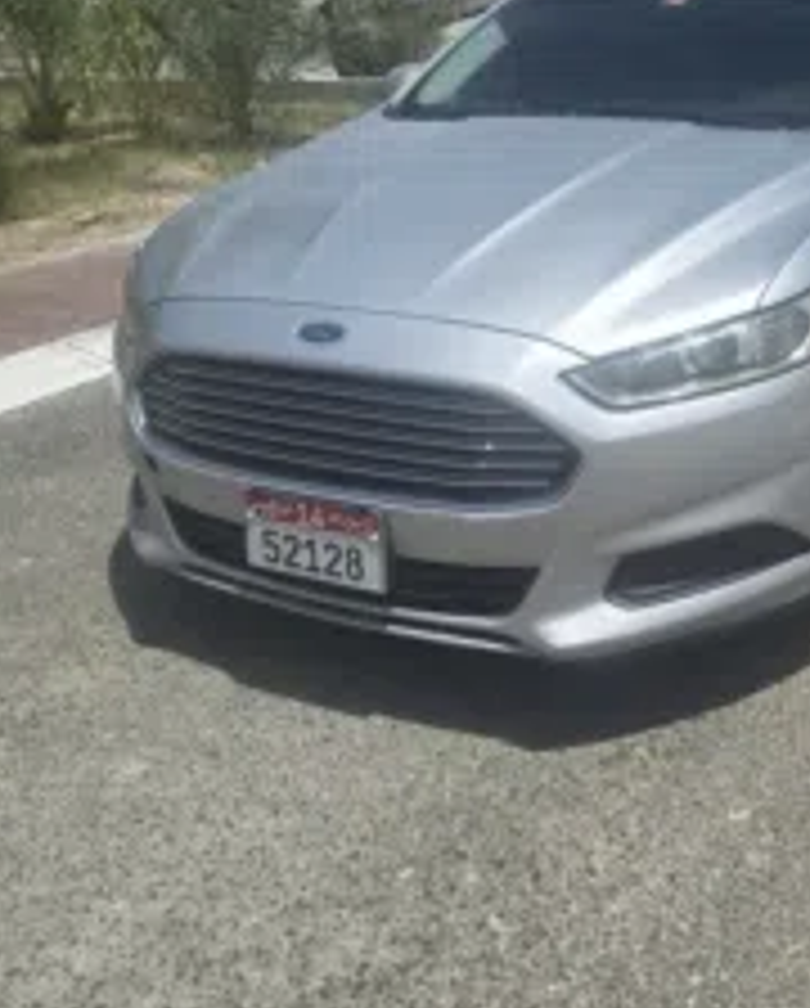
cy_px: 225
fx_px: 1195
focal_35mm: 40
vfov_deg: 43.9
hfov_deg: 36.4
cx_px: 621
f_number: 1.7
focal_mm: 6.3
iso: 12
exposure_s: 1/1252
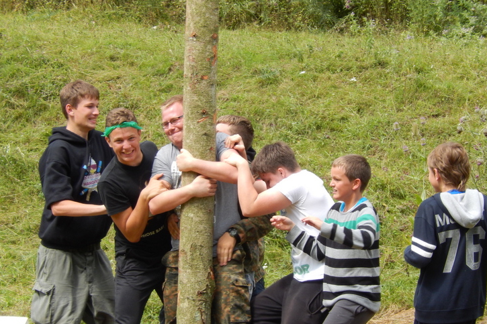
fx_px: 2624
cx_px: 250
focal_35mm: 194
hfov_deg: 10.6
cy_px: 178
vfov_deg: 7.1
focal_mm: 30.3
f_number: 5.7
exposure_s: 1/250
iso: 180
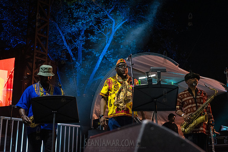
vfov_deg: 28.1
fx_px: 304
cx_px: 114
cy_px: 76
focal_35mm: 48
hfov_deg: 41.1
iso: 6400
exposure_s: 1/320
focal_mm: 48
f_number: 3.5
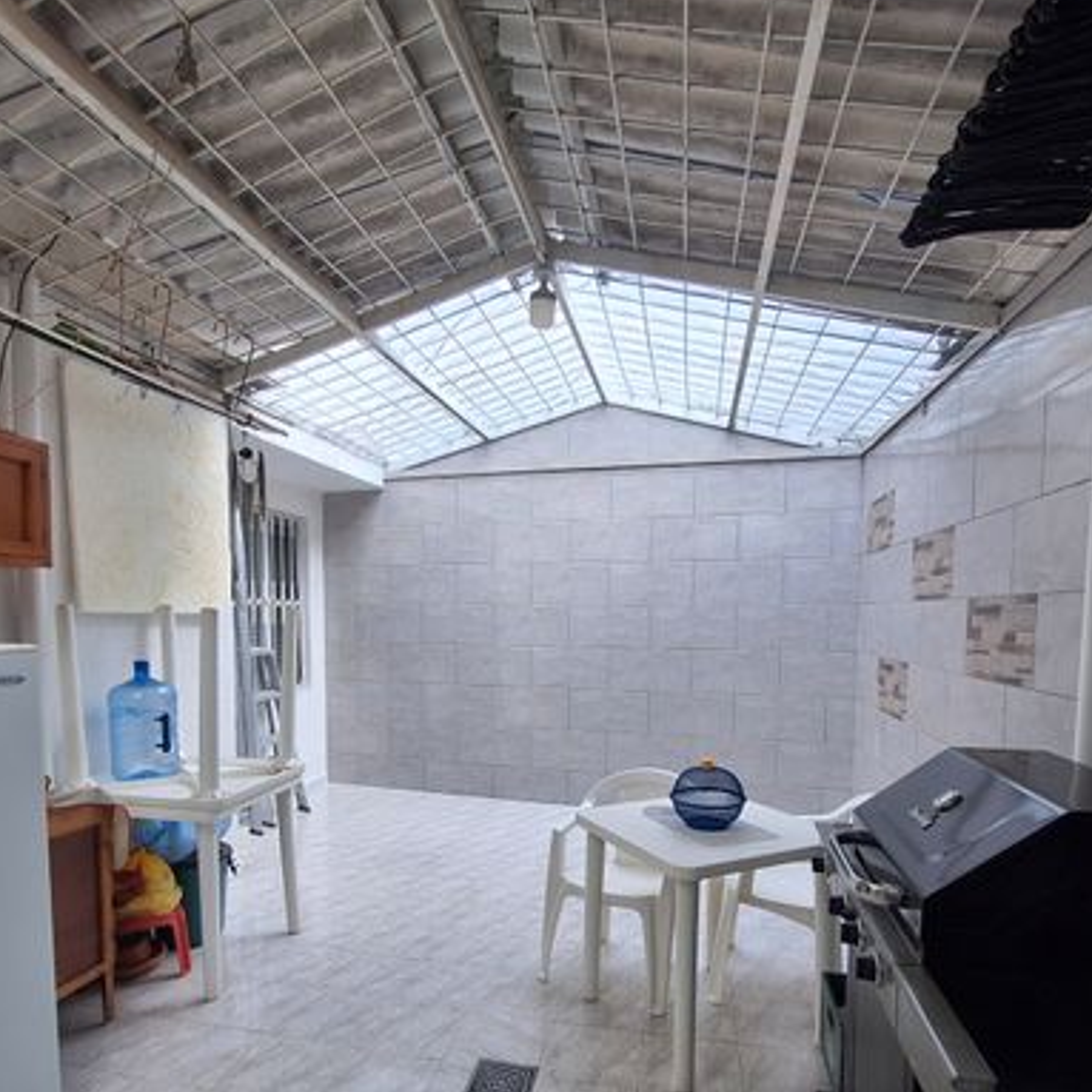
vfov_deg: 73.8
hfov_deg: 74.8
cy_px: 667
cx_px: 526
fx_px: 714
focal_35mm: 20
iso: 50
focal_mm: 1.74
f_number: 2.2
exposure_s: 1/120
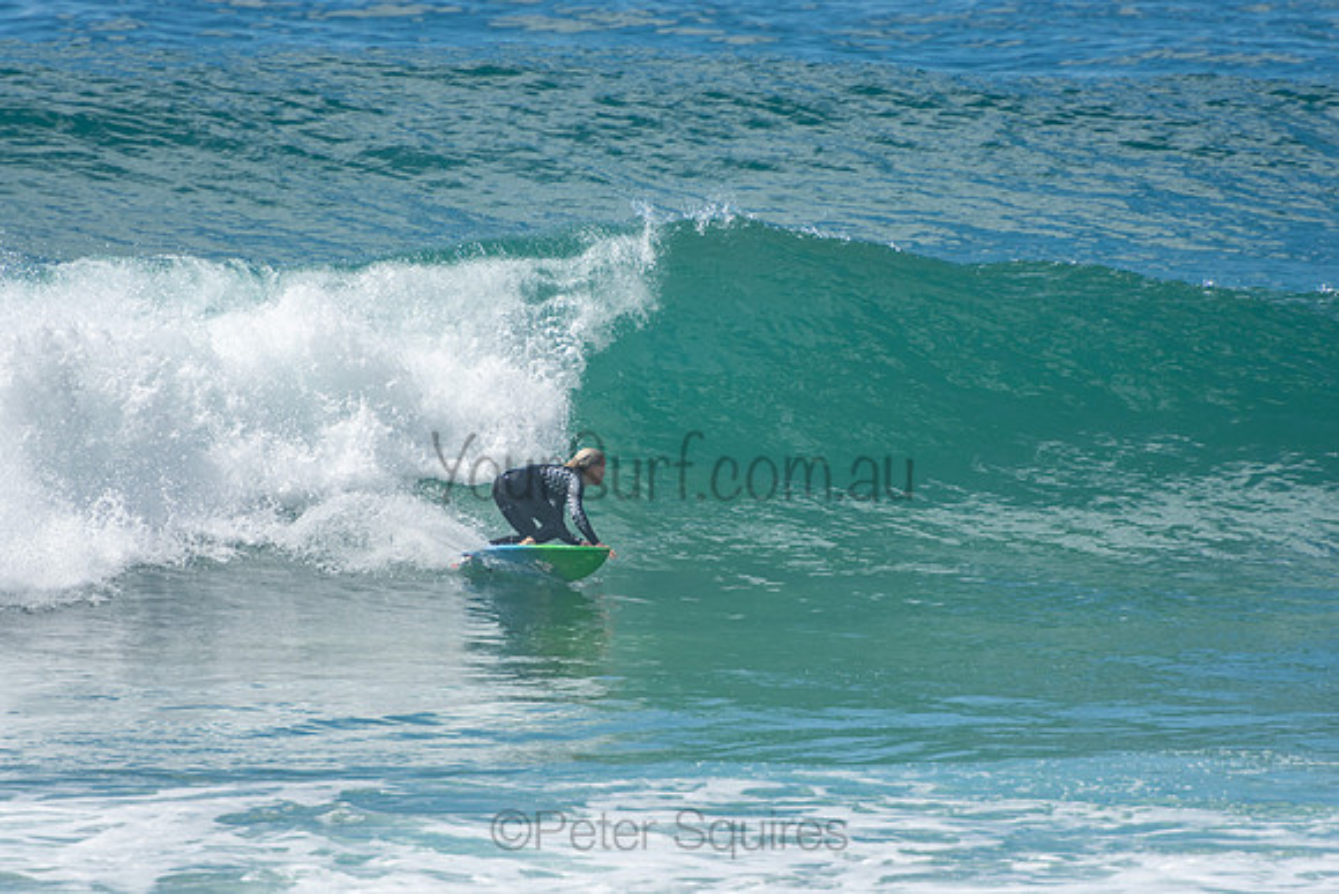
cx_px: 670
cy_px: 447
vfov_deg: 2.3
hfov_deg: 3.4
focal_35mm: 600
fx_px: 22321
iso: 180
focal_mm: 400
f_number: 5.6
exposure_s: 1/1250
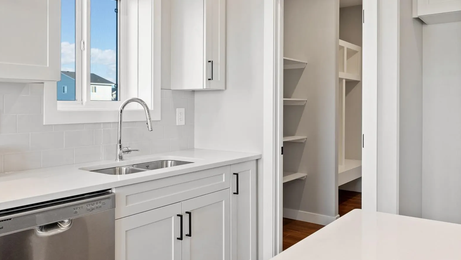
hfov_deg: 62.6
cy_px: 128
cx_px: 228
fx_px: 379
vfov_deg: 37.8
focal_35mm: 31
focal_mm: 19.8
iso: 400
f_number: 9
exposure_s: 1/8
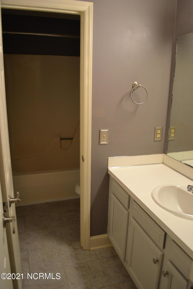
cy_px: 144
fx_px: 217
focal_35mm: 27
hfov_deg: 47.9
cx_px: 96
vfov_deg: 67.4
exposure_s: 1/60
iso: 720
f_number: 3.5
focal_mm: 18
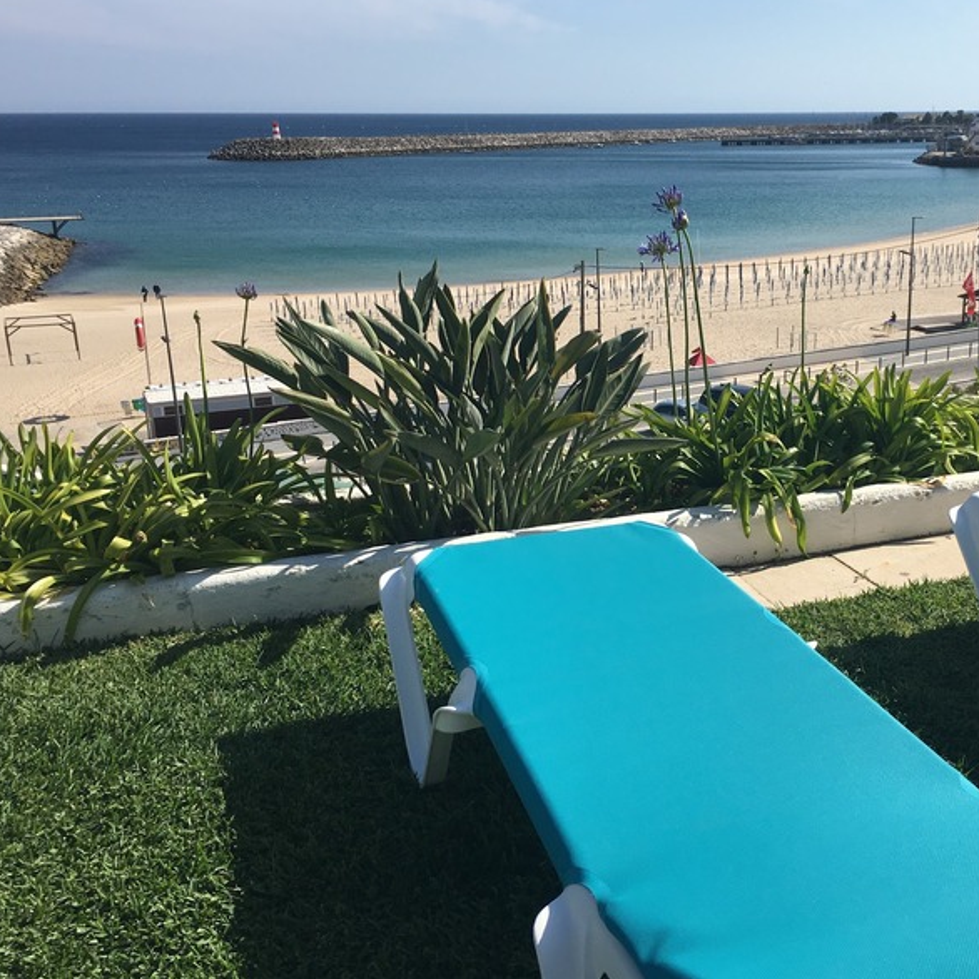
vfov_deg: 47.2
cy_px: 481
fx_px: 1120
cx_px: 663
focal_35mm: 35
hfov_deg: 46.4
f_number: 2.2
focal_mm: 4.15
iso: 25
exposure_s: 1/2079
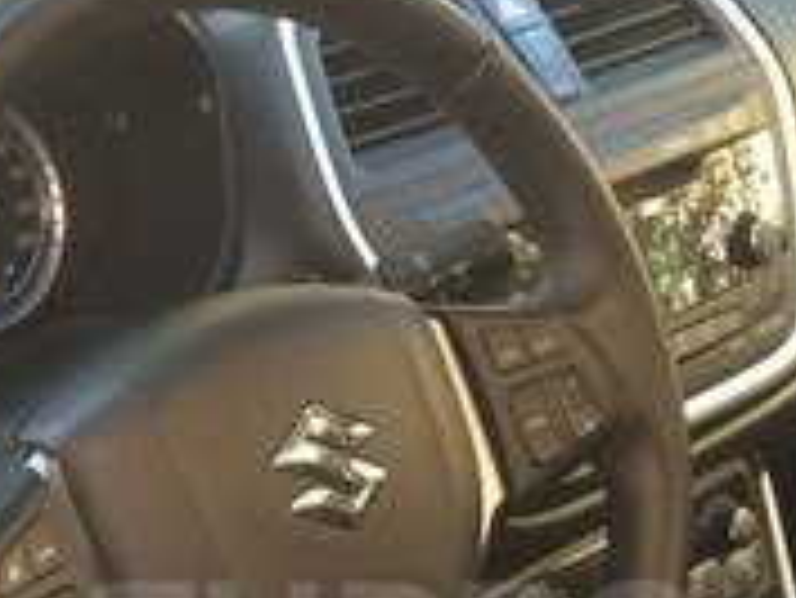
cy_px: 650
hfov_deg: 18.1
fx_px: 2485
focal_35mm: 108
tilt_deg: -34.1
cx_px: 553
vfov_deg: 13.5
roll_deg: -1.3
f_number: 2.2
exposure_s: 1/33
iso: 125
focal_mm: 4.15
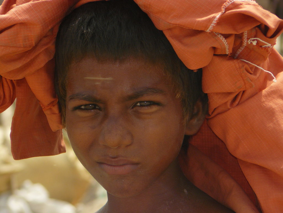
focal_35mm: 432
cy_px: 106
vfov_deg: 3.4
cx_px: 142
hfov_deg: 4.6
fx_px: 3532
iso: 100
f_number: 5.6
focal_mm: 72
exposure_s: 1/250
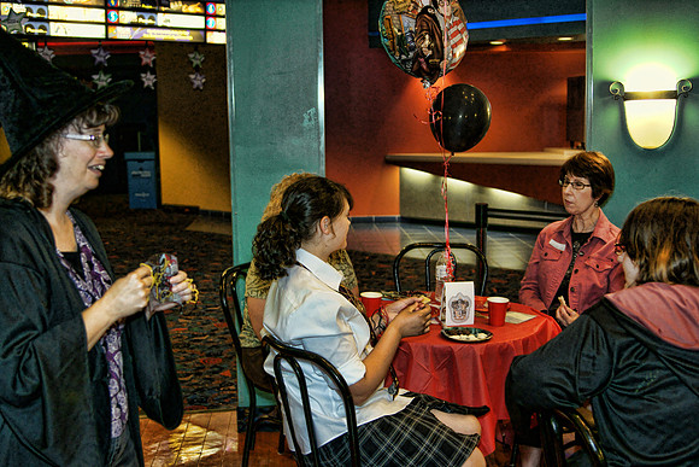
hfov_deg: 43.6
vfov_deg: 29.9
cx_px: 350
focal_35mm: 45
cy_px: 234
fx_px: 874
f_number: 2.8
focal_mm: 30
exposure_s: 1/60
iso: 800
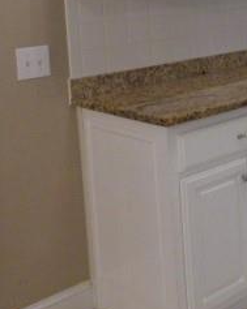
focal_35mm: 66
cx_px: 375
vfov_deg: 27.4
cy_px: 14
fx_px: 604
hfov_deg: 19.9
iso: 400
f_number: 2.8
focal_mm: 4.5
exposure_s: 1/60
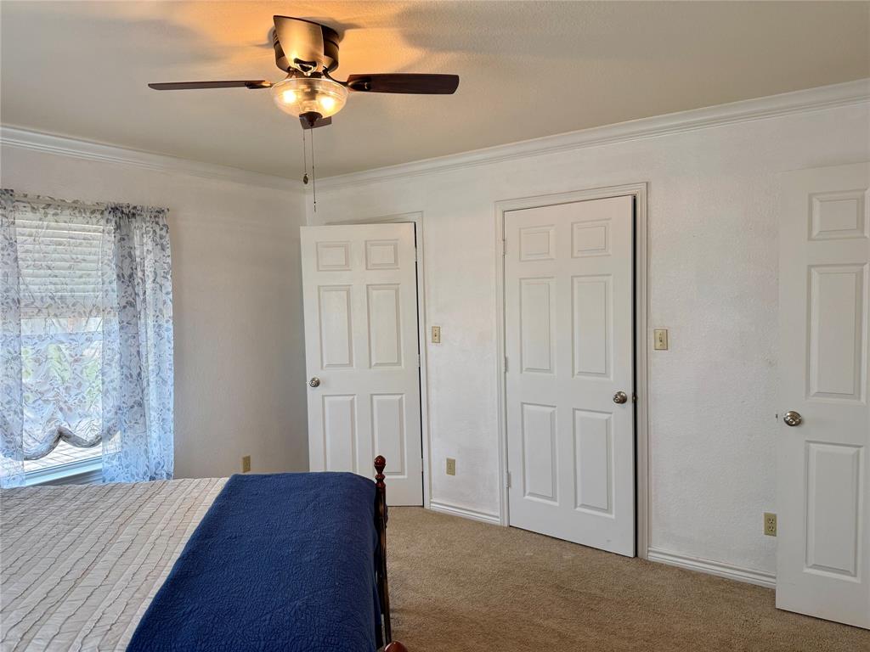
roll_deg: +0.9
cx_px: 435
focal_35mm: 24
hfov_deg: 71.6
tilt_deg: -3.2
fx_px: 603
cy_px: 326
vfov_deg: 56.8
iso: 125
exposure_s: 1/167
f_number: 1.78
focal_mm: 6.76
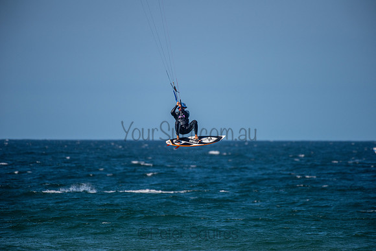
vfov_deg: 2.8
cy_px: 126
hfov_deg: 4.1
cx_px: 188
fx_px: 5223
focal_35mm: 500
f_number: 5.6
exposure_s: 1/4000
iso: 320
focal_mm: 500
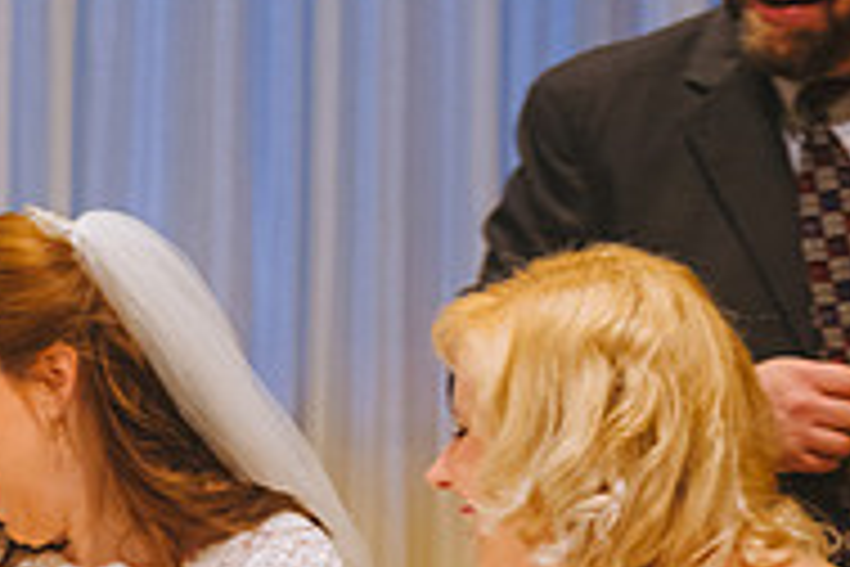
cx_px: -171
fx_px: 5076
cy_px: 623
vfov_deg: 6.4
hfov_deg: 9.4
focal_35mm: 215
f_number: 2.8
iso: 1250
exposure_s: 1/125
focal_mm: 70
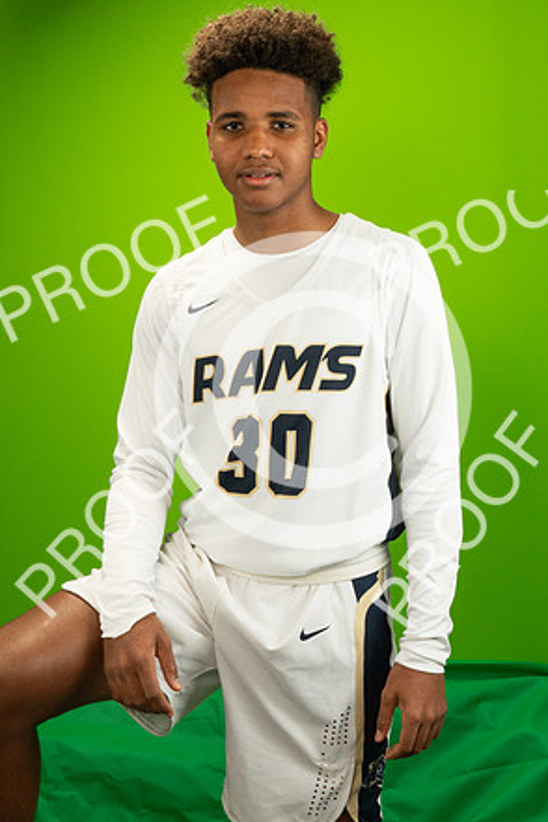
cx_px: 329
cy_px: 372
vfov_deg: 34.5
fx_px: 1324
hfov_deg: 23.3
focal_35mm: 58
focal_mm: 28
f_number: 20
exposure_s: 1/60
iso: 800
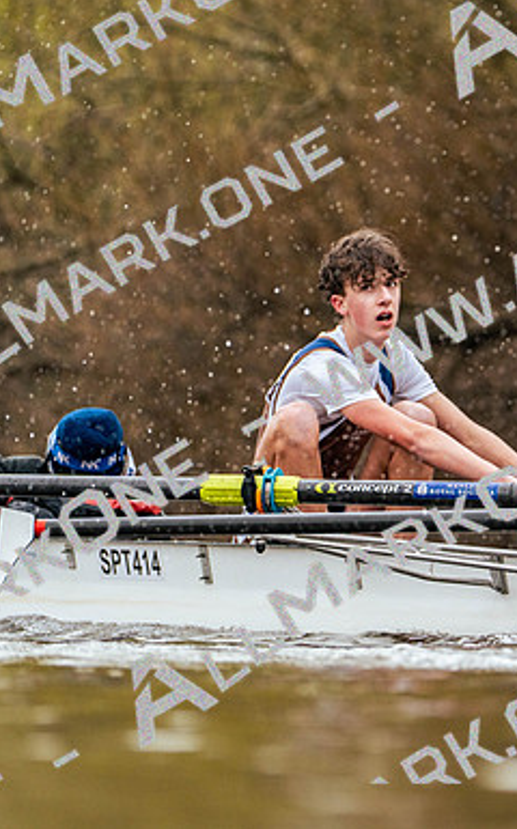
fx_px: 13890
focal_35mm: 615
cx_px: 569
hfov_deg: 2.1
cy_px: 414
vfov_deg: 3.4
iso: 2000
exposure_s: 1/2000
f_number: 6.3
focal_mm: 400
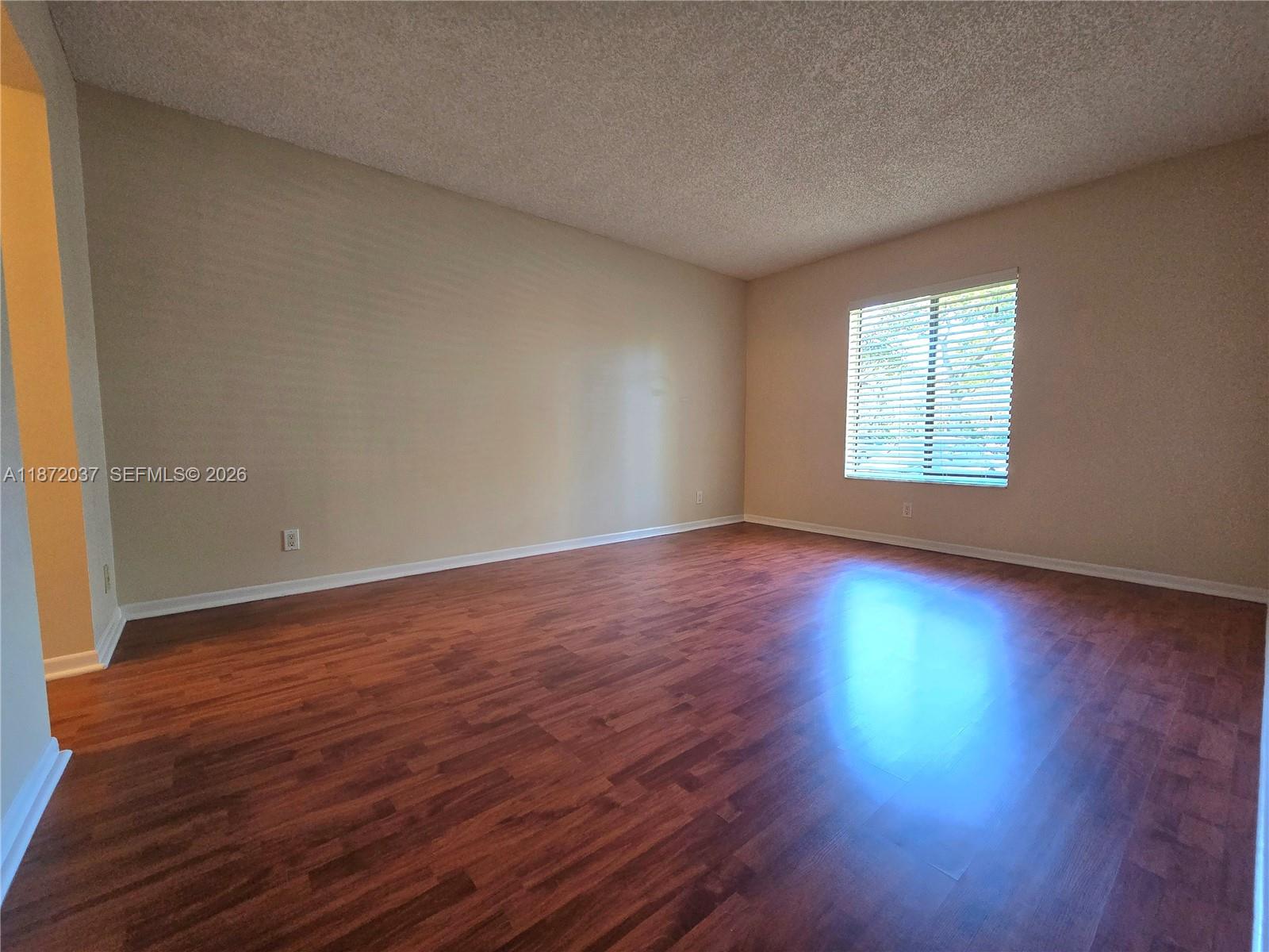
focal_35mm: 13
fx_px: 477
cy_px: 476
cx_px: 634
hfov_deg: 106.2
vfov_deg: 89.9
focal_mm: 2.2
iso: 320
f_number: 2.2
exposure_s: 1/60.2
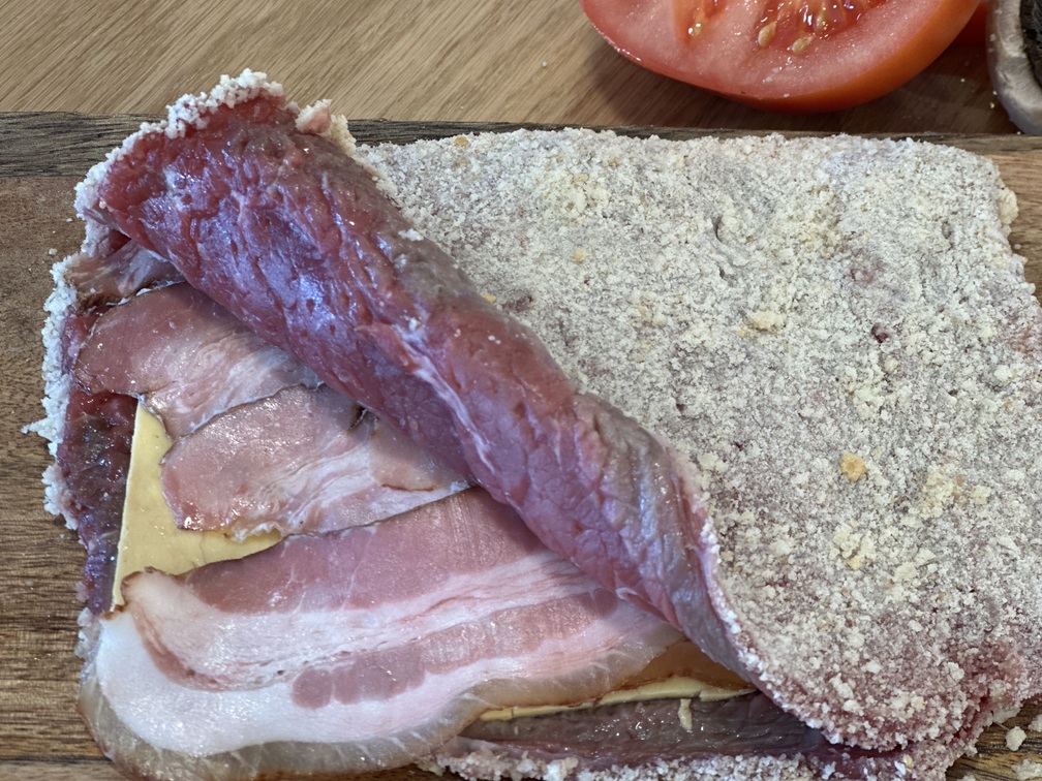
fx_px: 2318
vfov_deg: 19.1
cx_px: 521
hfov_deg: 25.3
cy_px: 390
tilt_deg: -53.4
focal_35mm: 77
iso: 125
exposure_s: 1/50
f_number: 2.8
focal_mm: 9
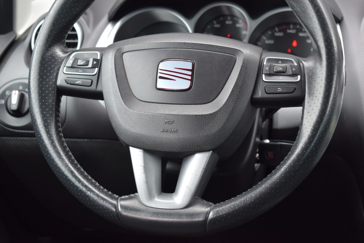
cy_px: 122
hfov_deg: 28.1
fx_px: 728
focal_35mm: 72
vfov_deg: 18.9
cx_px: 182
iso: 560
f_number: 5.3
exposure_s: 1/60
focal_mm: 48
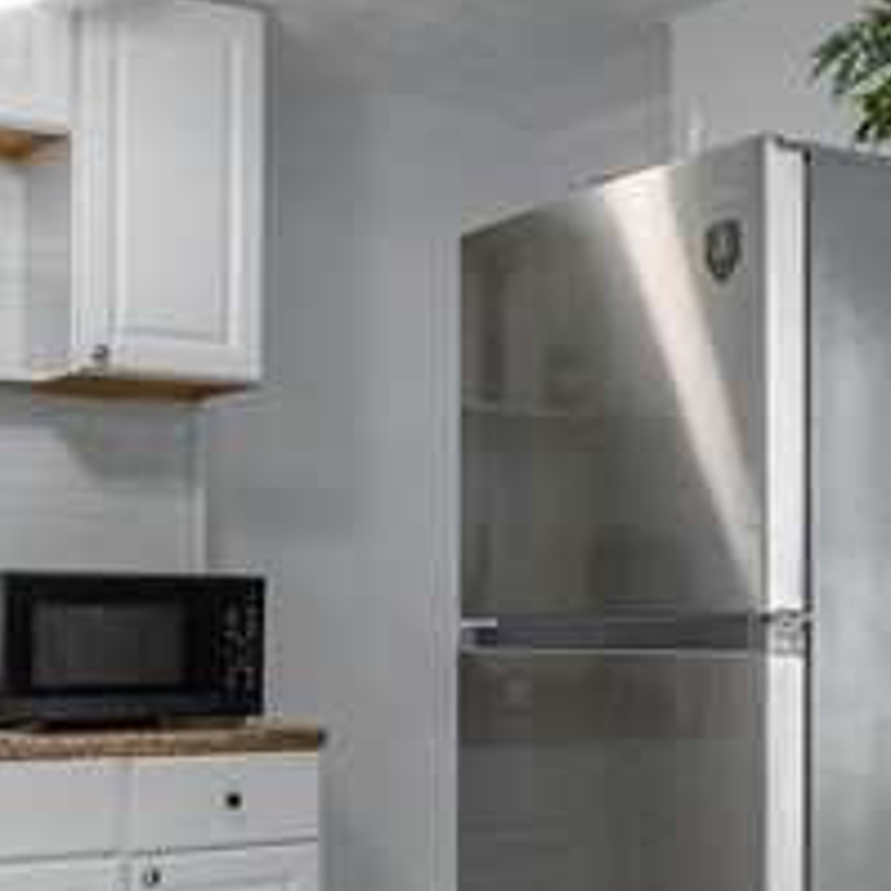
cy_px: 638
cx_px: 674
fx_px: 1893
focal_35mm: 65
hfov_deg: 26.1
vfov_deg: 26.2
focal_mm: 14
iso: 200
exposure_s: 1/60
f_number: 9
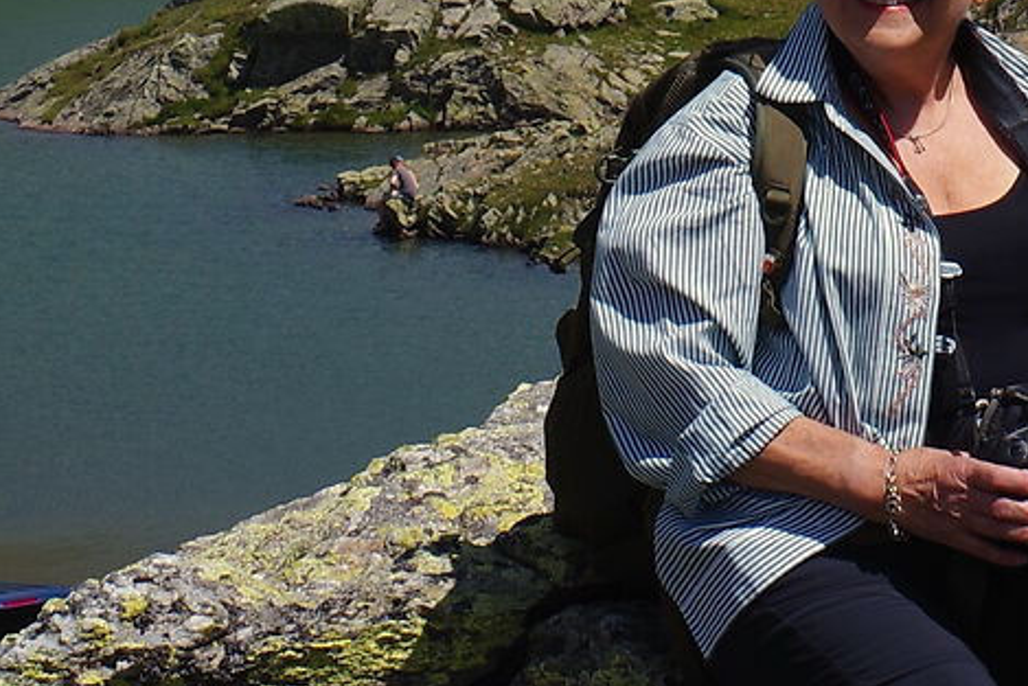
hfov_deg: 9.3
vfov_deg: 6.1
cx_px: 914
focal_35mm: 220
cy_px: -682
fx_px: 6284
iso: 100
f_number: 16
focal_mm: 43
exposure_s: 1/100
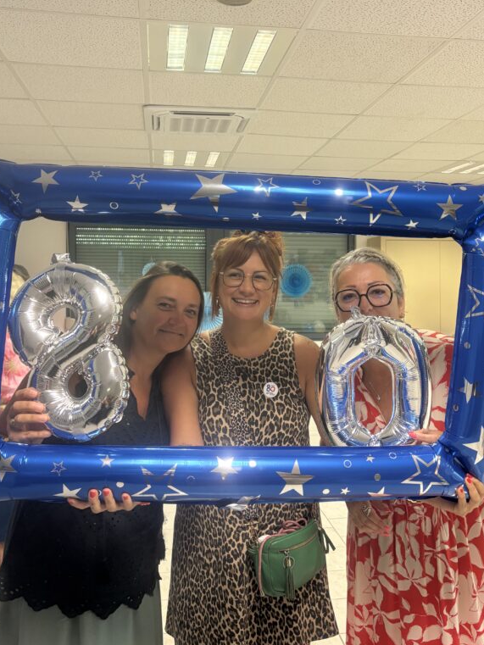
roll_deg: +0.1
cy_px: 279
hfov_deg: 40.6
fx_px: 652
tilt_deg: +1.1
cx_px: 272
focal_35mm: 35
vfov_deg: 52.5
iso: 160
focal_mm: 5.96
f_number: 1.6
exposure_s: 1/50
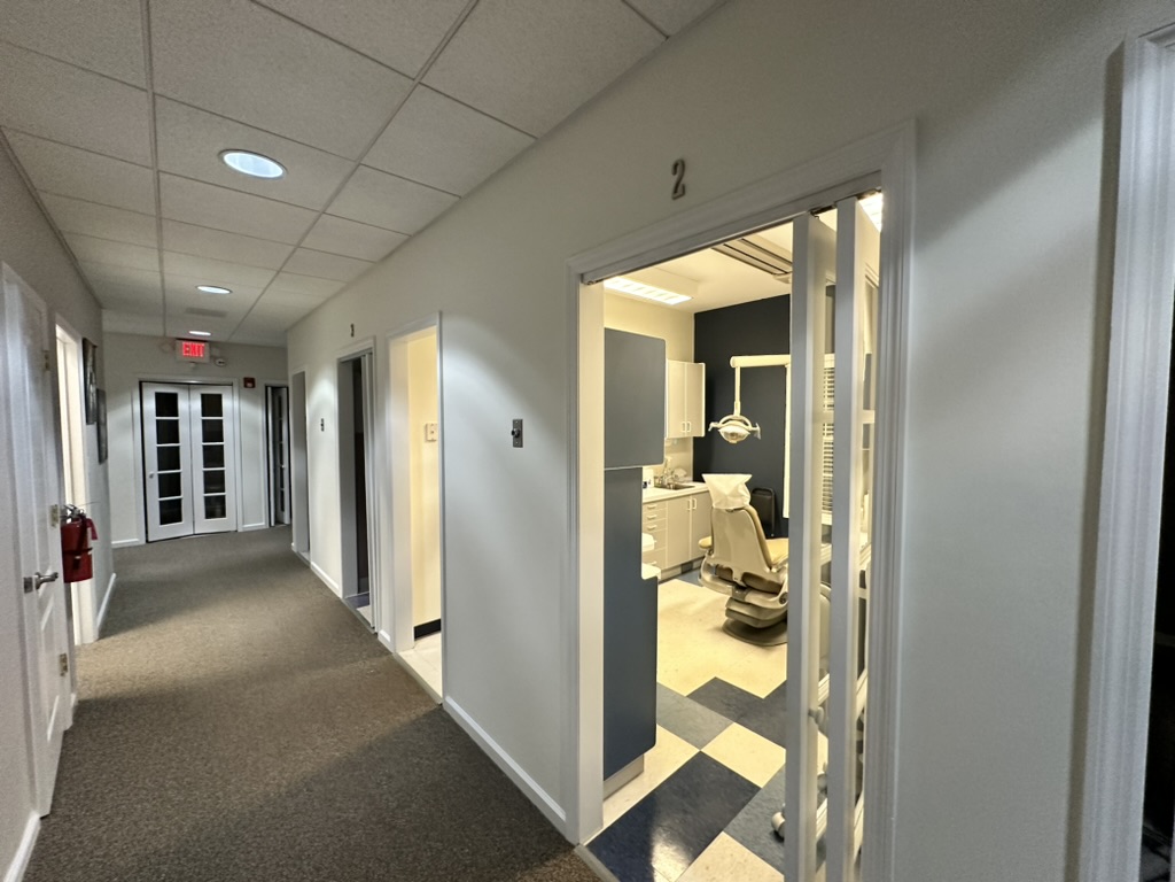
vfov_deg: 85.7
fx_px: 475
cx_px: 588
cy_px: 441
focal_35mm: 14
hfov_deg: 102.1
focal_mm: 2.22
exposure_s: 1/60
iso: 400
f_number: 2.2
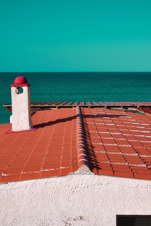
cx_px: 76
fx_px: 315
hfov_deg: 27.0
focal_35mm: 50
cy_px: 113
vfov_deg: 39.6
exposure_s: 1/500
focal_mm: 33
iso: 200
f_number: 9
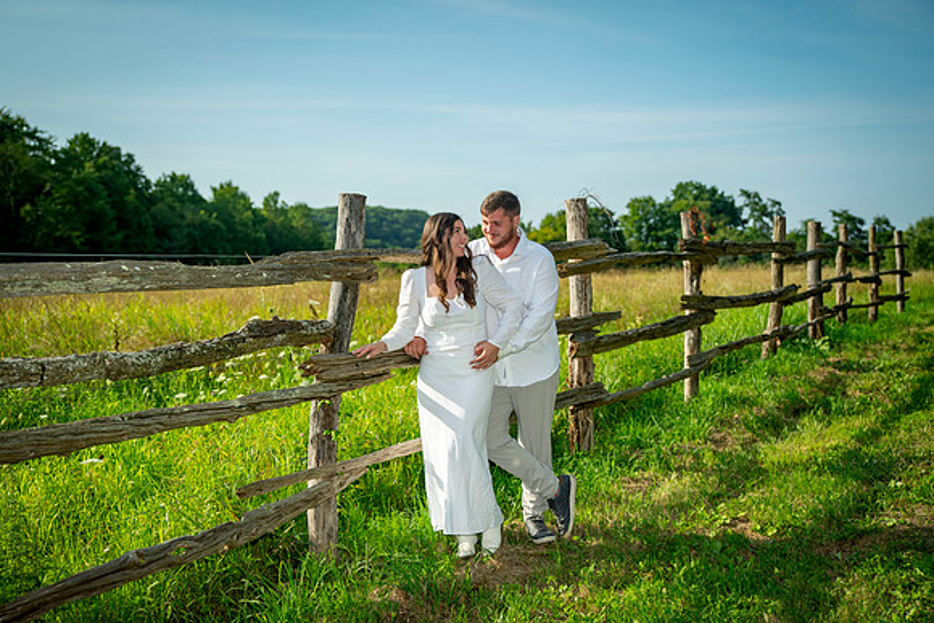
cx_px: 462
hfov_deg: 45.0
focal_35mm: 43
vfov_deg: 30.9
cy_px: 305
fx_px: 1127
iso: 400
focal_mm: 40
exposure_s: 1/6400
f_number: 2.8
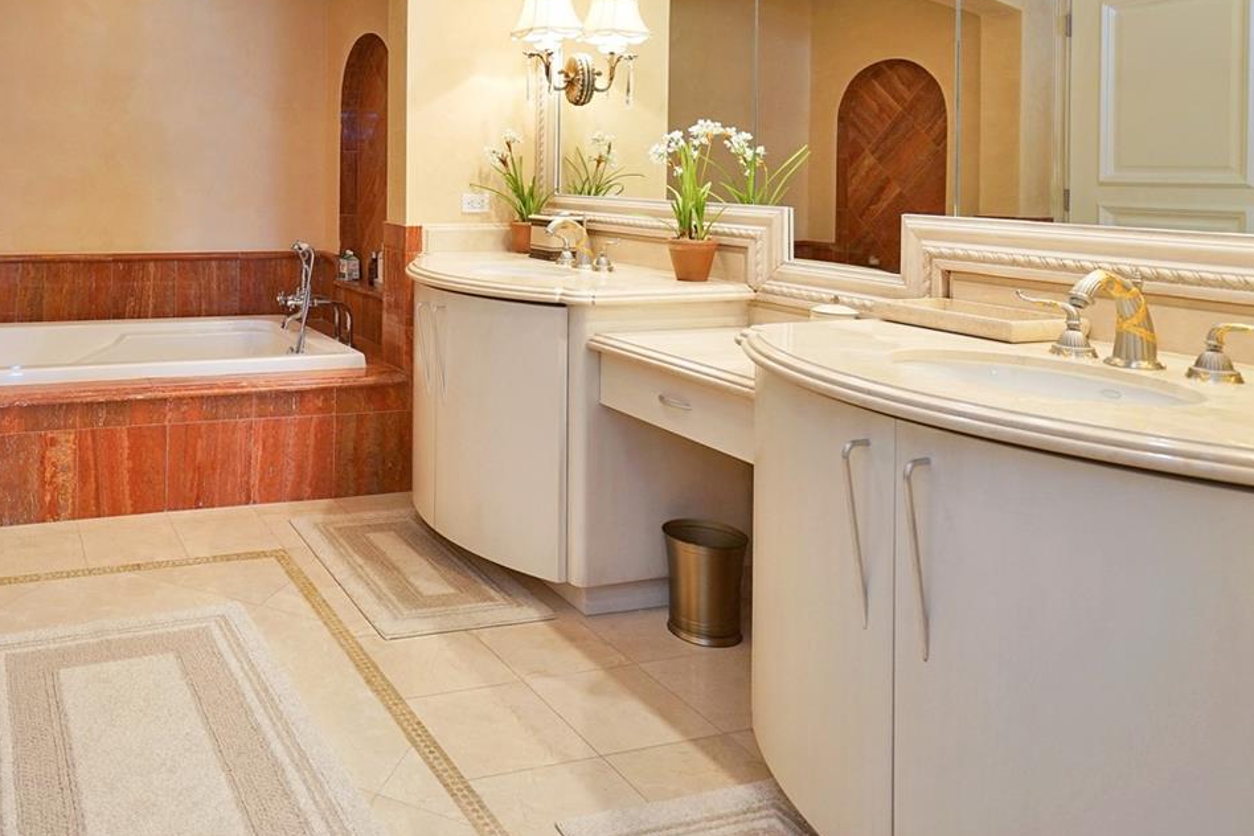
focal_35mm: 27
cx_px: 279
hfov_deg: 62.6
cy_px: 160
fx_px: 940
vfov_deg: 45.4
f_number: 4
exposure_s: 1/20
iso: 250
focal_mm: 16
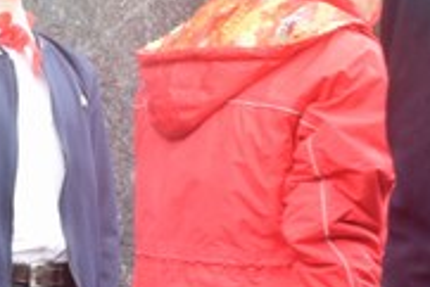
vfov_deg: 6.2
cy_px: 409
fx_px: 2642
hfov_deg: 8.8
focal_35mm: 221
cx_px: -423
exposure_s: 1/100
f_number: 5
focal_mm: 26
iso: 400
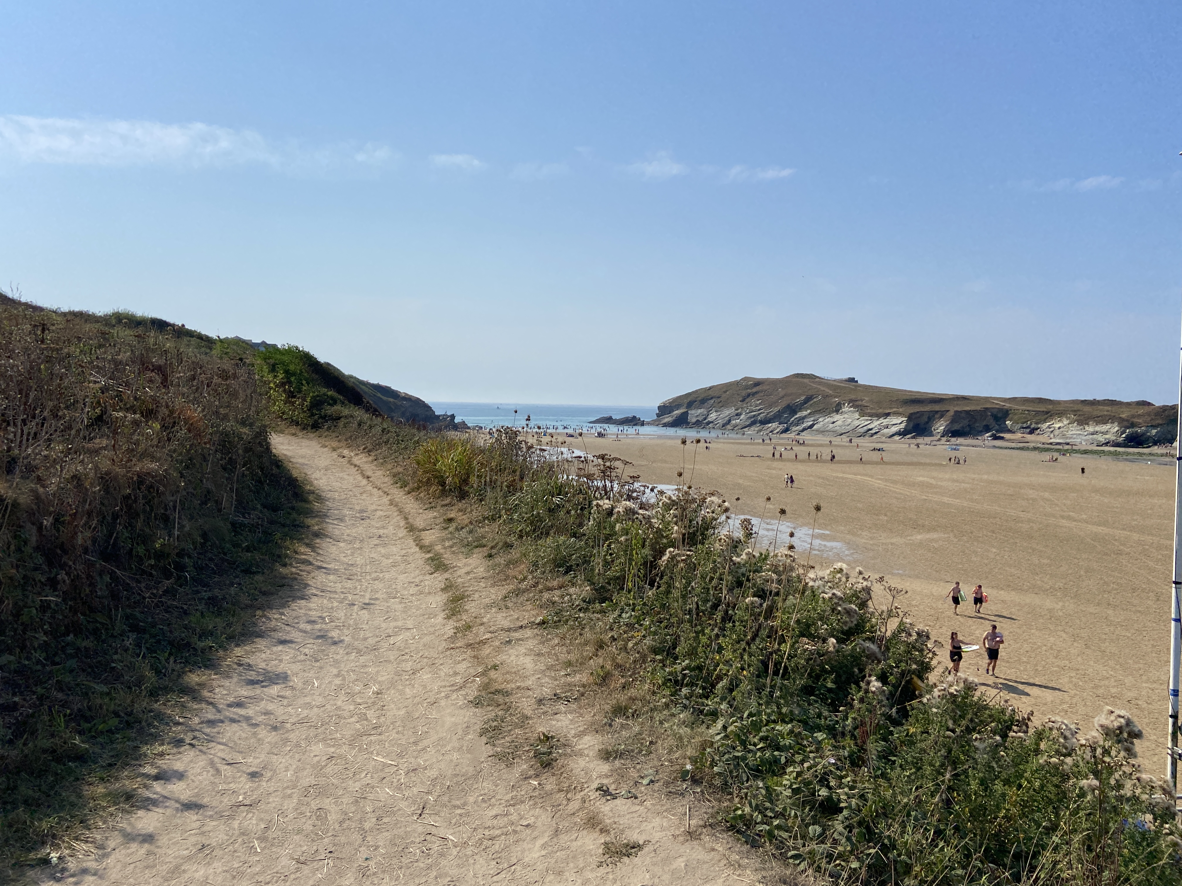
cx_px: 591
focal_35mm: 26
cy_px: 443
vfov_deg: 53.1
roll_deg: -1.8
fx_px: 888
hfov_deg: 67.3
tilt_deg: -2.2
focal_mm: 4.25
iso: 32
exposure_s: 1/6410
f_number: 1.8
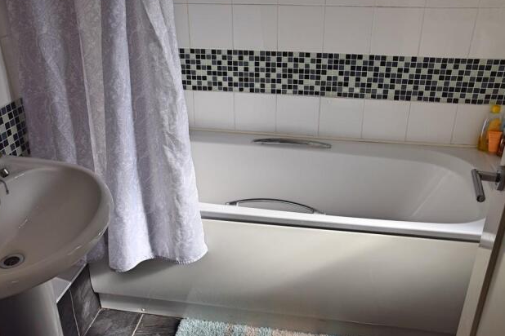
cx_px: 247
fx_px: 491
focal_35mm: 35
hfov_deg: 54.4
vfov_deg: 37.9
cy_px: 166
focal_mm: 22
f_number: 7.1
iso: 200
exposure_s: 1/400
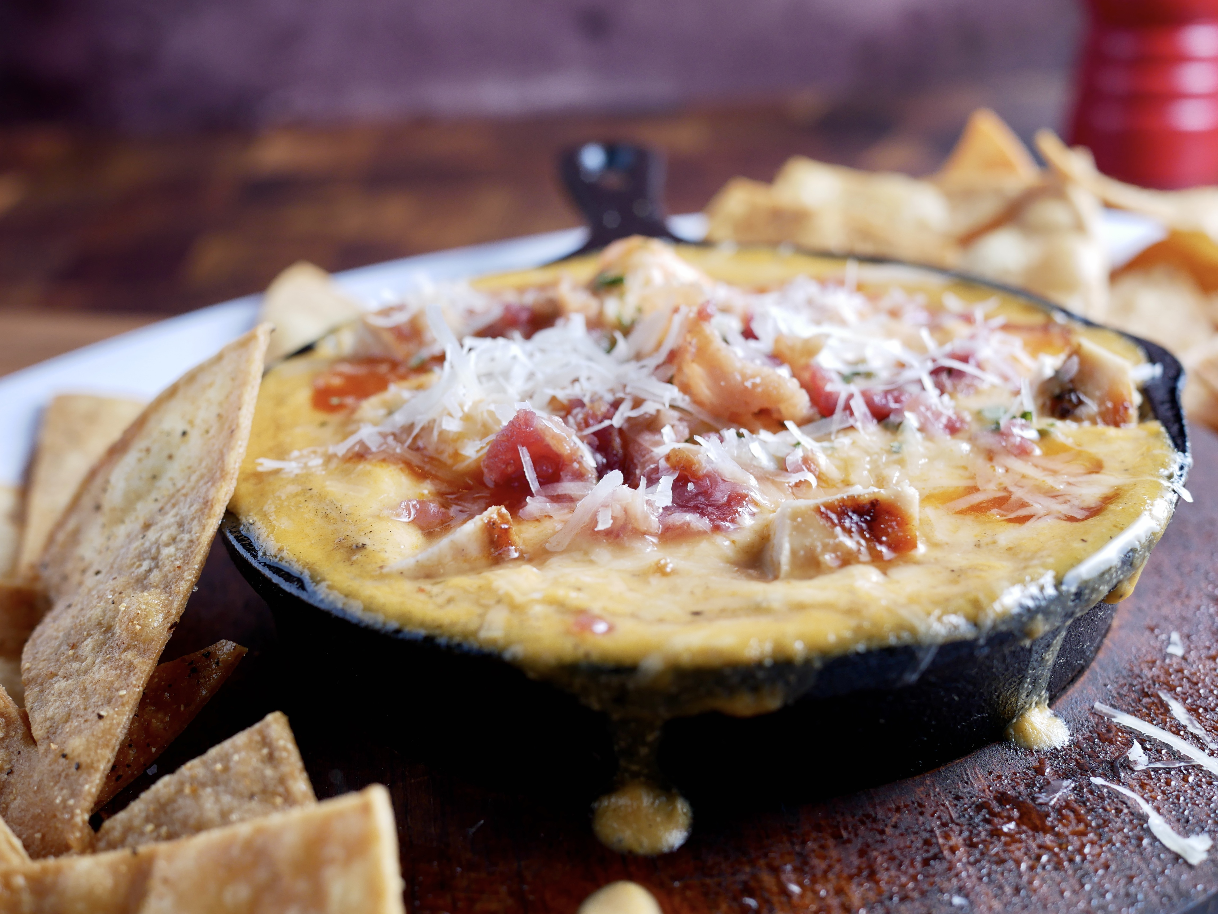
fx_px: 1408
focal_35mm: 40
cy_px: 457
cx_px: 609
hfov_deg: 46.8
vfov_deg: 36.0
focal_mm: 20
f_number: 3.5
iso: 200
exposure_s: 1/160
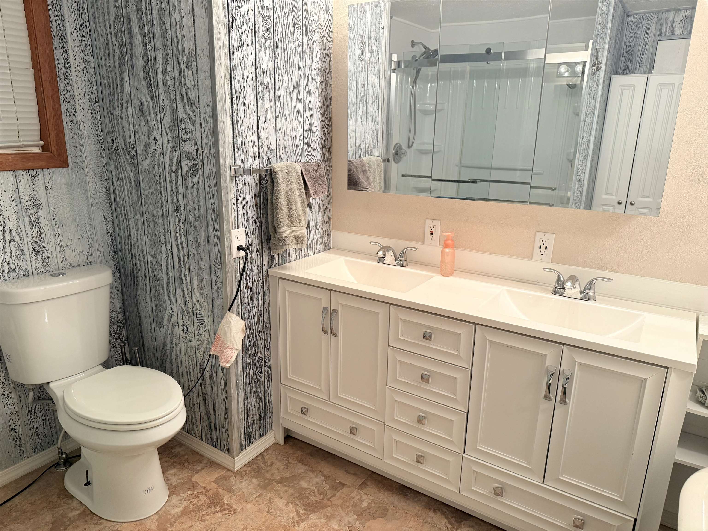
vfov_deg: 56.8
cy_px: 266
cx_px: 354
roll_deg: -0.9
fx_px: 491
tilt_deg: -15.3
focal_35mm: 24
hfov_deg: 71.6
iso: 160
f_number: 1.78
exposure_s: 1/60
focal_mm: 6.76
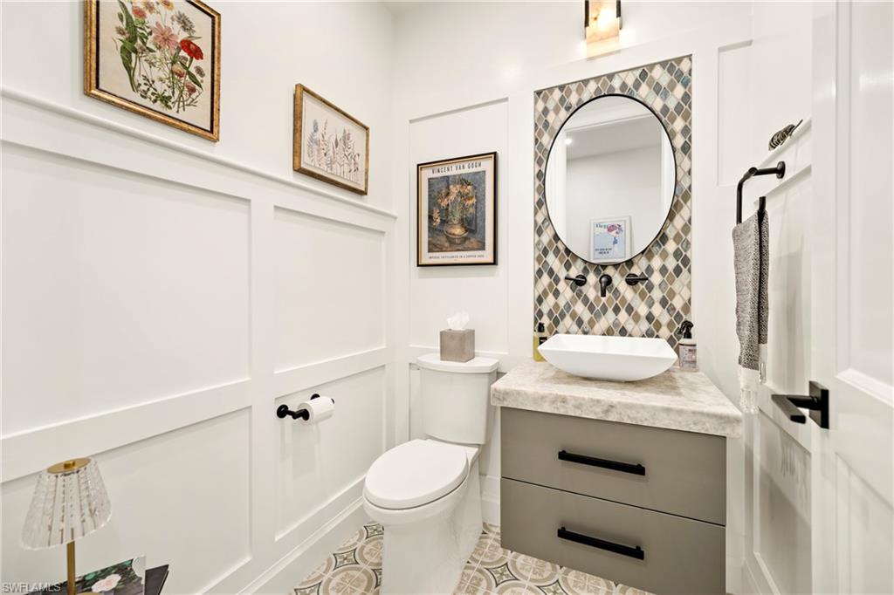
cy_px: 298
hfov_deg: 100.4
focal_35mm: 15
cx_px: 447
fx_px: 372
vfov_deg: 77.3
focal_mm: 15
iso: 360
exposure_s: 1/15
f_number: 4
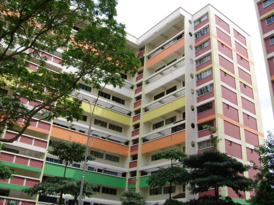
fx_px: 277
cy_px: 102
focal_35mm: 35
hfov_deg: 52.6
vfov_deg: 40.7
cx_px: 137
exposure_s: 1/297
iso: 50
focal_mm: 5.95
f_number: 5.8
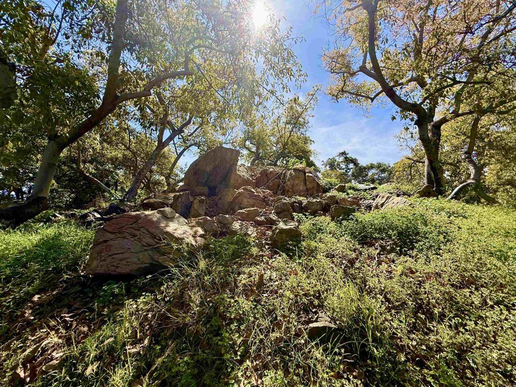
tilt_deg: +12.4
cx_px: 258
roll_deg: -6.7
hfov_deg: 102.1
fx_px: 209
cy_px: 194
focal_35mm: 14
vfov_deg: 85.7
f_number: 2.2
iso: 25
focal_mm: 2.22
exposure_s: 1/403
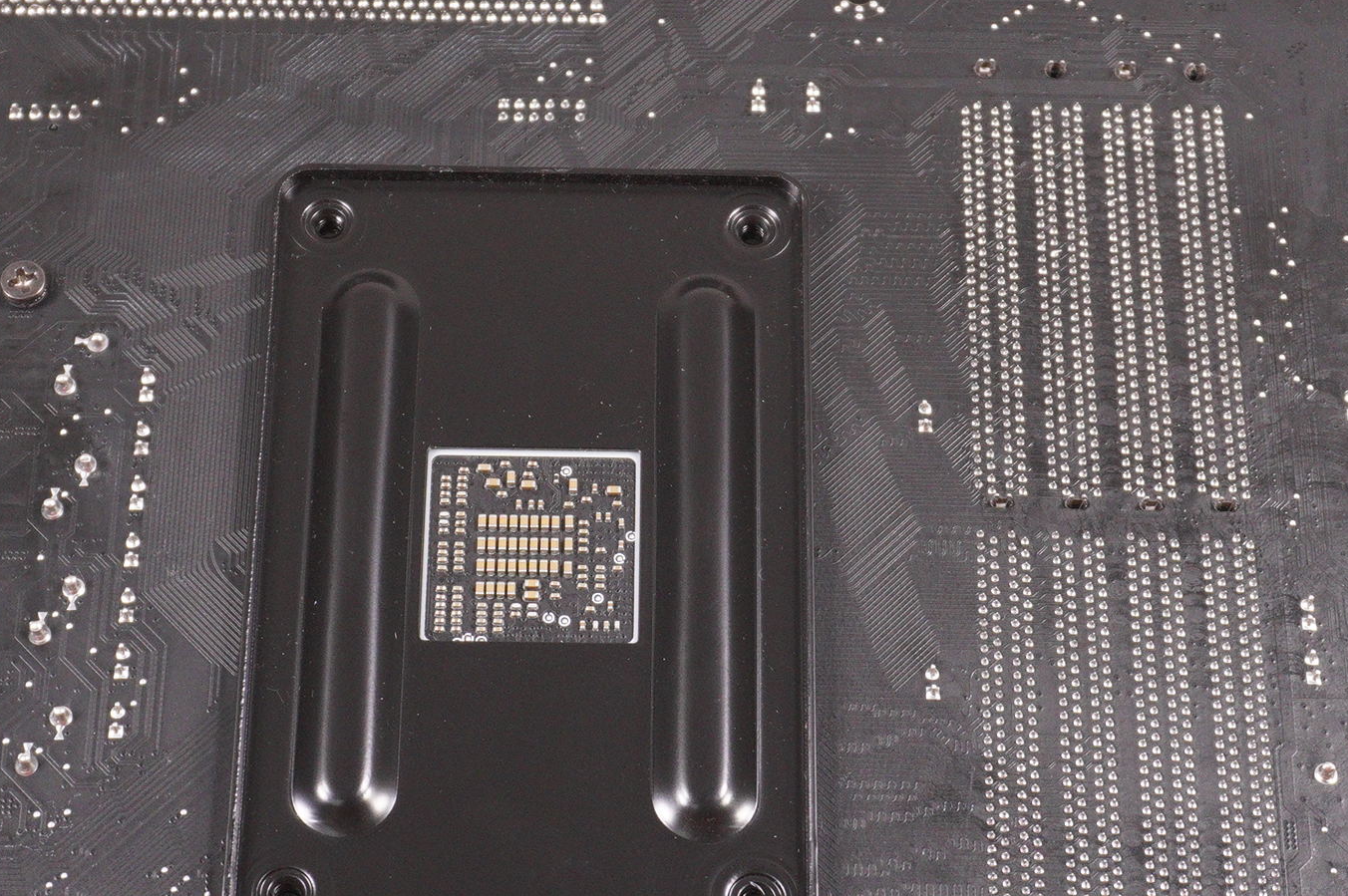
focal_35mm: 90
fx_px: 3371
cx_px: 656
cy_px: 363
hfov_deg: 22.6
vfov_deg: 15.1
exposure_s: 1/320
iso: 1250
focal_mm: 27
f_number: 5.6
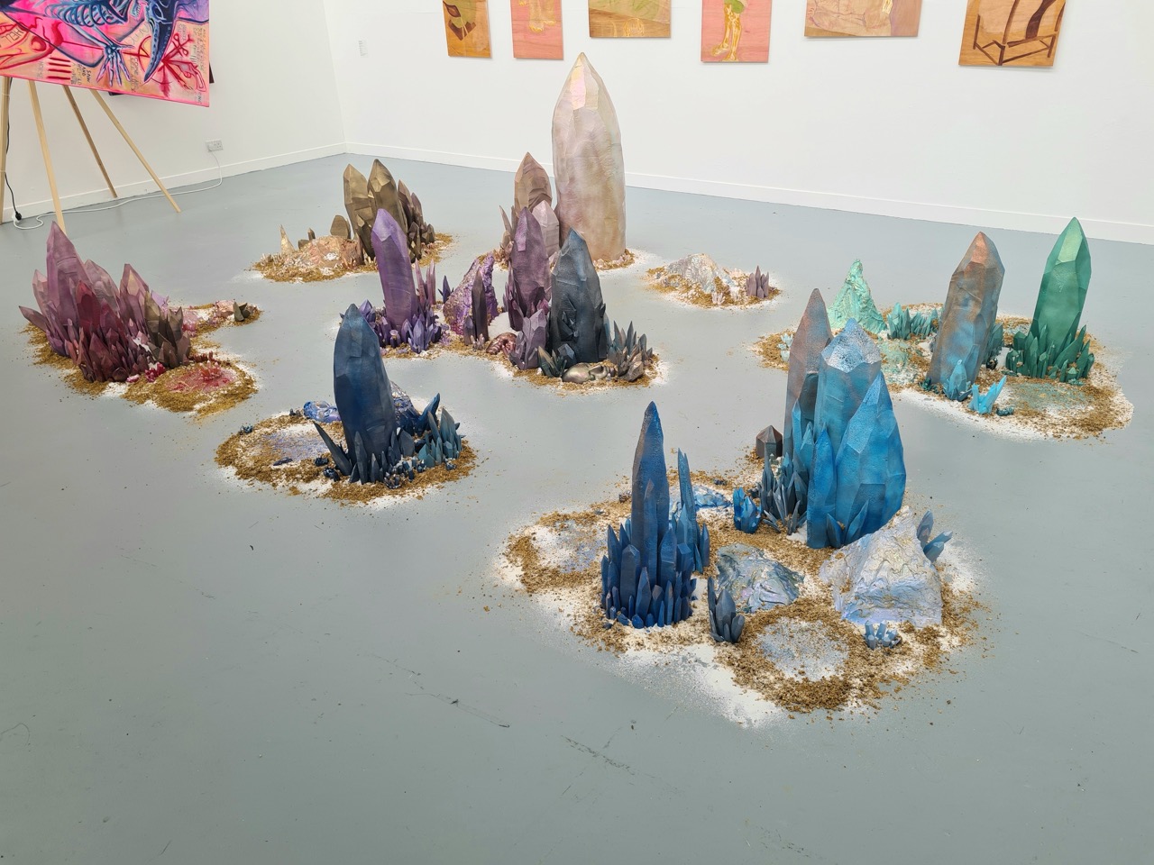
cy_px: 432
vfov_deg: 53.1
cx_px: 577
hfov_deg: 67.3
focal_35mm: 26
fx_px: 867
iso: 50
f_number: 1.8
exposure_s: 1/141
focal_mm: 5.4
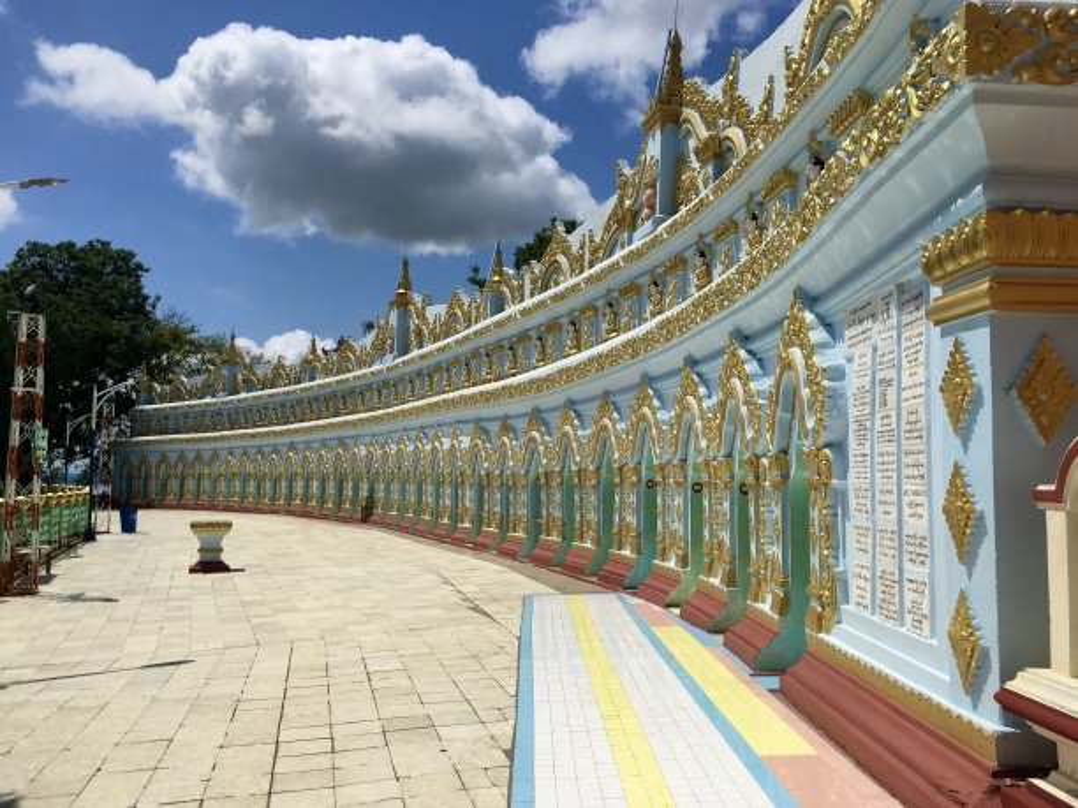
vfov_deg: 48.2
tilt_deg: +2.9
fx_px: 903
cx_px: 539
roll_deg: -0.7
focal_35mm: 29
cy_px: 404
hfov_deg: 61.7
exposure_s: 1/5128
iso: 25
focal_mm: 4.15
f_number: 2.2
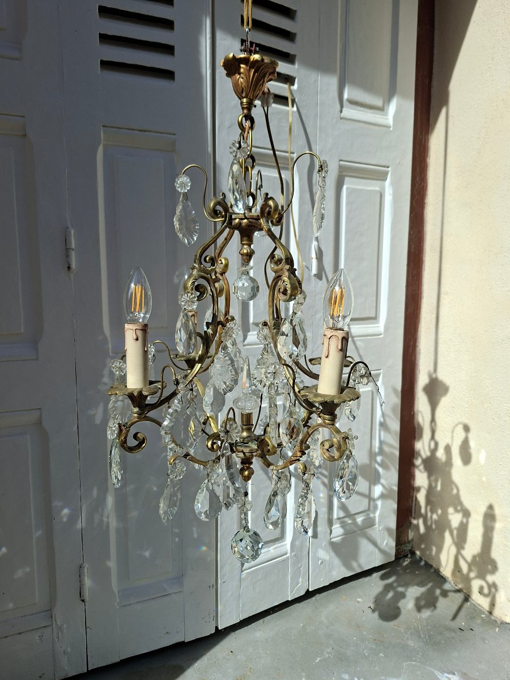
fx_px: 452
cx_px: 255
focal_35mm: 23
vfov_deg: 73.9
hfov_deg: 58.9
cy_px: 340
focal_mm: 5.54
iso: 50
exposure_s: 1/2309
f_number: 1.8
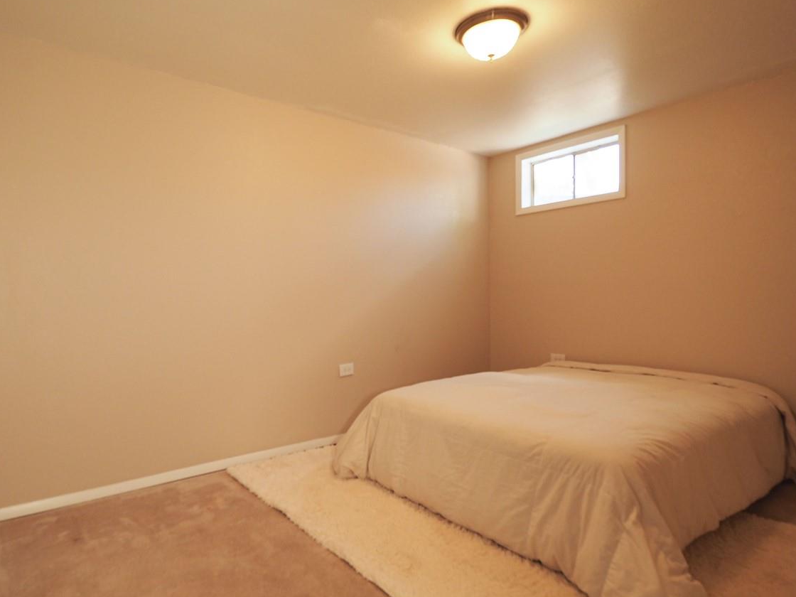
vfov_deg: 65.9
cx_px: 338
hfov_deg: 81.2
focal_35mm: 20
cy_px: 313
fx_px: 460
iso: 320
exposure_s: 1/50
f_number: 3.2
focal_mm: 7
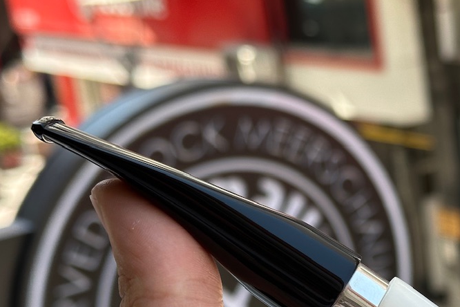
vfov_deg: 14.1
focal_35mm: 96
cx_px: 408
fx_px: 1227
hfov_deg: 20.8
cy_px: 285
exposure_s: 1/604
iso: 64
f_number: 1.78
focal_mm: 6.86
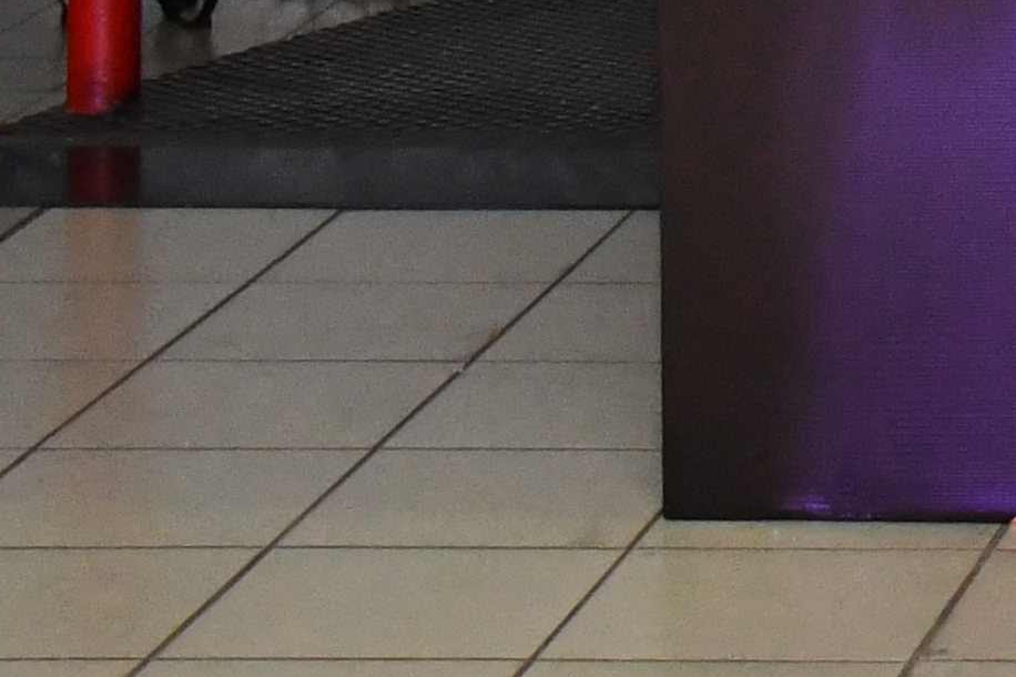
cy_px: -1246
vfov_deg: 5.7
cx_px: 2156
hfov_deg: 8.6
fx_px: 6347
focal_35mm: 225
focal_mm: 25
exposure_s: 1/160
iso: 2200
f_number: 4
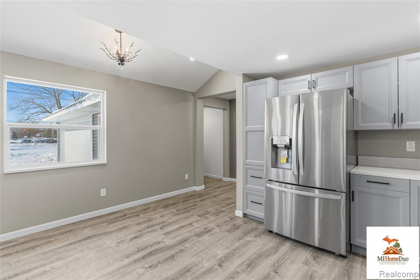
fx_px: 198
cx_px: 210
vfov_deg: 70.5
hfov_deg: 93.3
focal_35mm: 17
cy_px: 140
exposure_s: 1/125
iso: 250
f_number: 8
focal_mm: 17
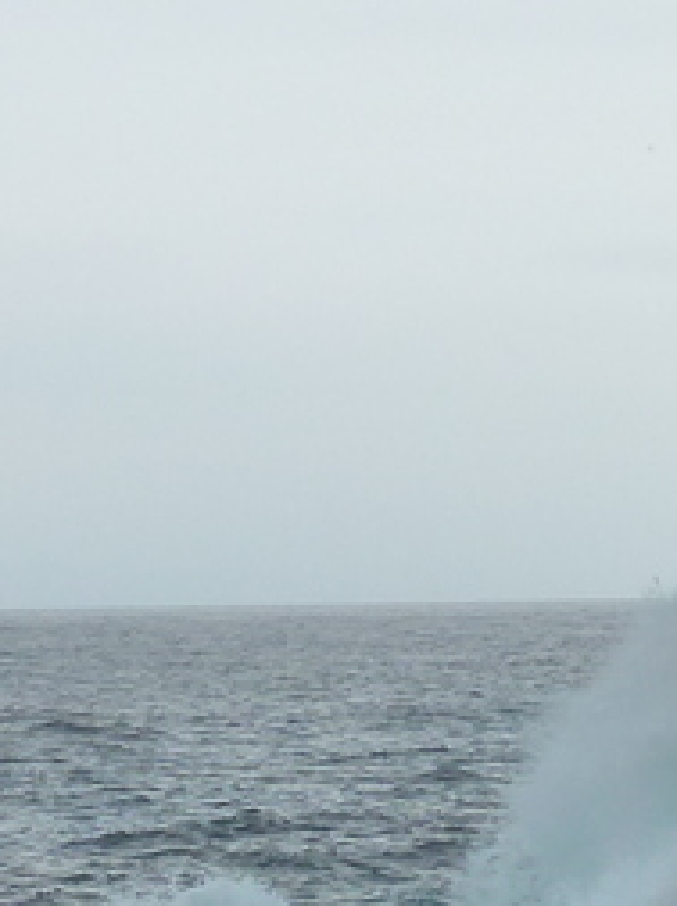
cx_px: 738
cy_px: 931
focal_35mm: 152
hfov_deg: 9.6
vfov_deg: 12.8
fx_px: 3974
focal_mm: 5.3
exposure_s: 1/160
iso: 125
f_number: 4
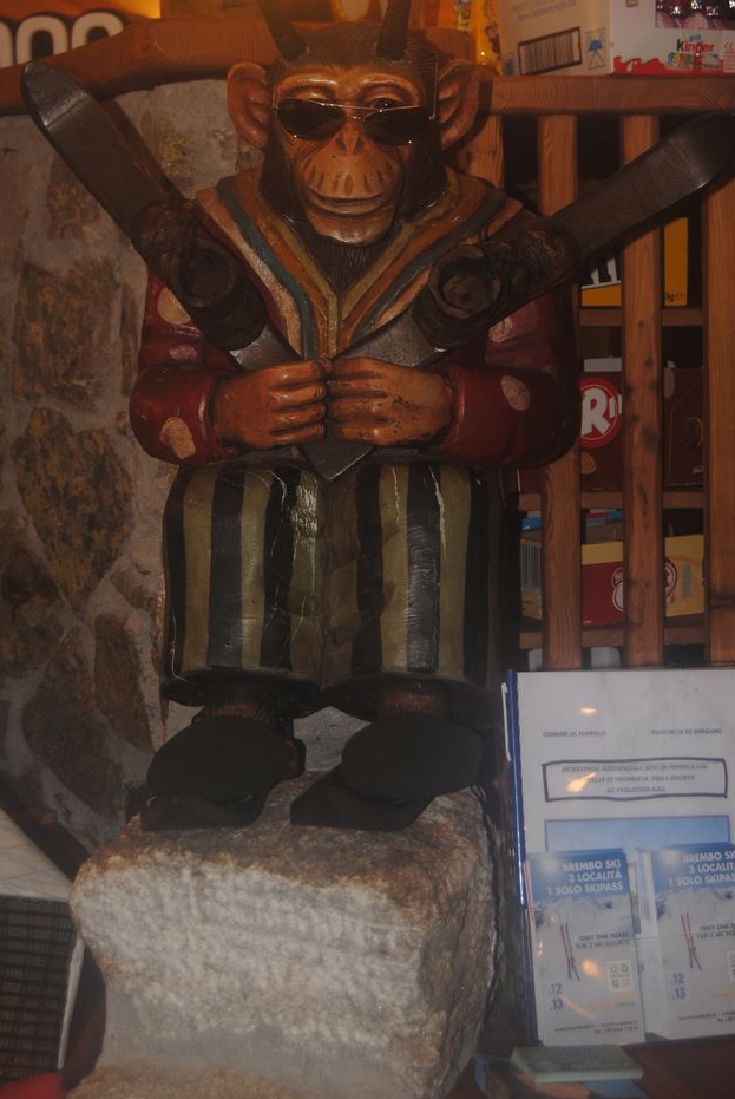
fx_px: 2066
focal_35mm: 68
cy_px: 407
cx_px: 358
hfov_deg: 20.2
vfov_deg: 29.6
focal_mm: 35
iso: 200
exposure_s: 1/60
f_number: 4.5
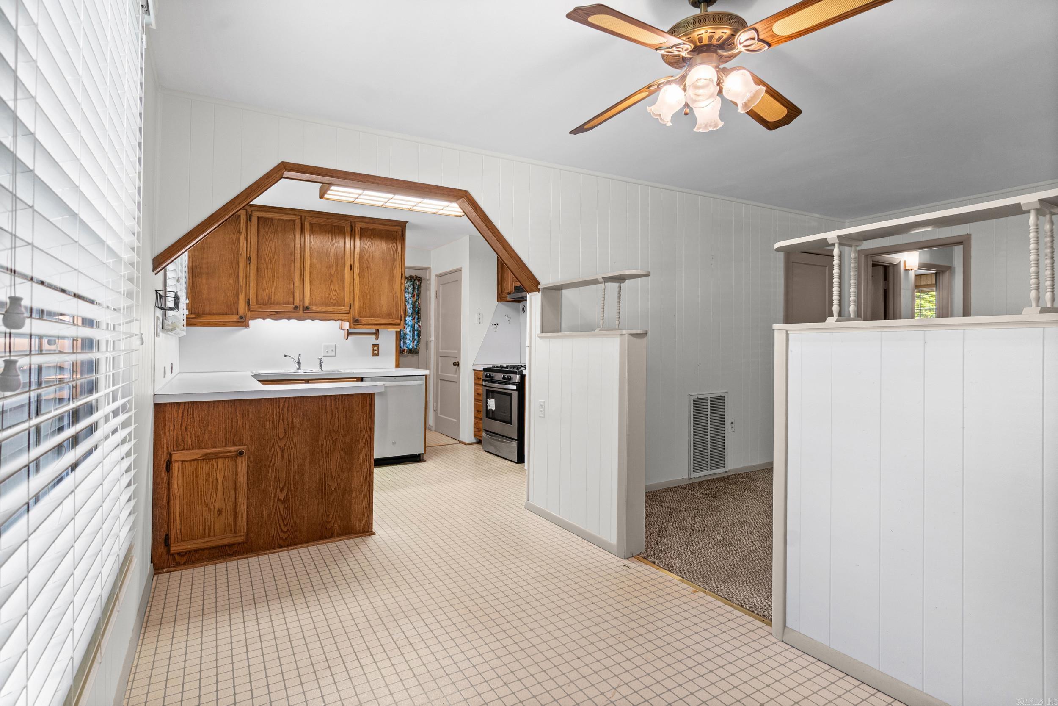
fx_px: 529
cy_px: 353
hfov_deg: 90.0
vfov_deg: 67.4
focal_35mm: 18
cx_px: 529
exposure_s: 1/1.67
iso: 250
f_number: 9
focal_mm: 12
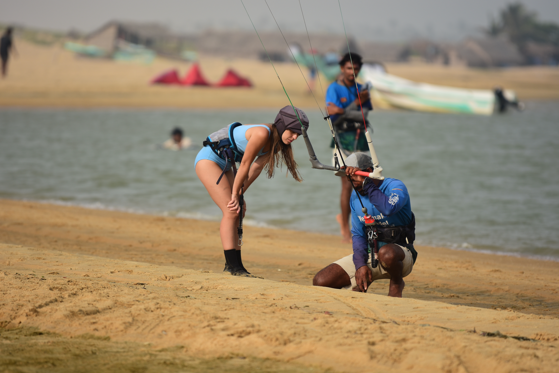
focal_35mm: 300
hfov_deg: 6.9
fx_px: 4658
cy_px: 186
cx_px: 280
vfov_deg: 4.6
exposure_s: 1/2500
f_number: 2.8
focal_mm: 200
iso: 100
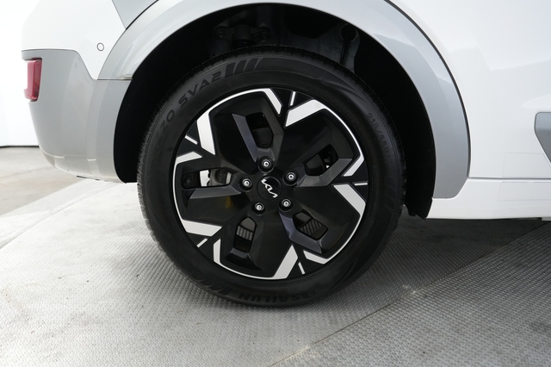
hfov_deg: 73.8
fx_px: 367
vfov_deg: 53.1
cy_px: 184
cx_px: 276
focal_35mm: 24
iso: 4000
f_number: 2.8
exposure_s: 1/160
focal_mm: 24
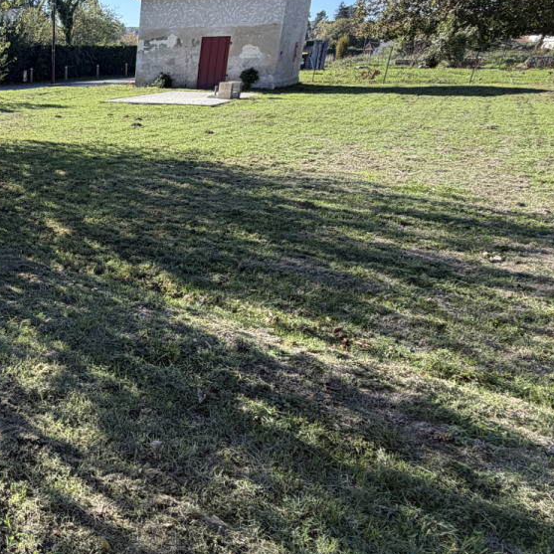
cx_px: -14
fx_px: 579
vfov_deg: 51.1
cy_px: 277
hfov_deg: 43.0
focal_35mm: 32
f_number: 2.2
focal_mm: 2.22
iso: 50
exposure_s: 1/502
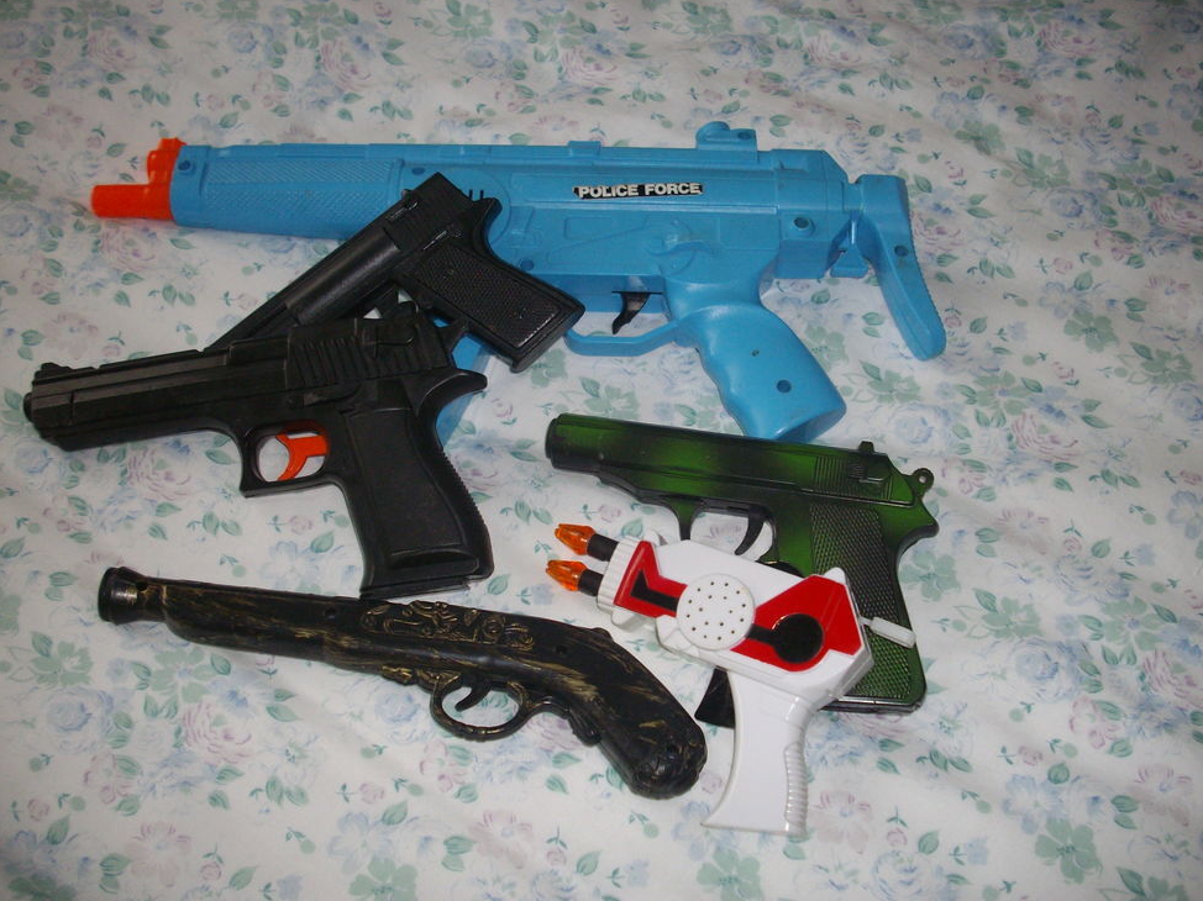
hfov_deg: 49.0
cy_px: 446
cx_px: 616
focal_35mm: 38
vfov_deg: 37.7
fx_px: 1320
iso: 160
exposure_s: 1/50
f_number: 2.8
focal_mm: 6.2
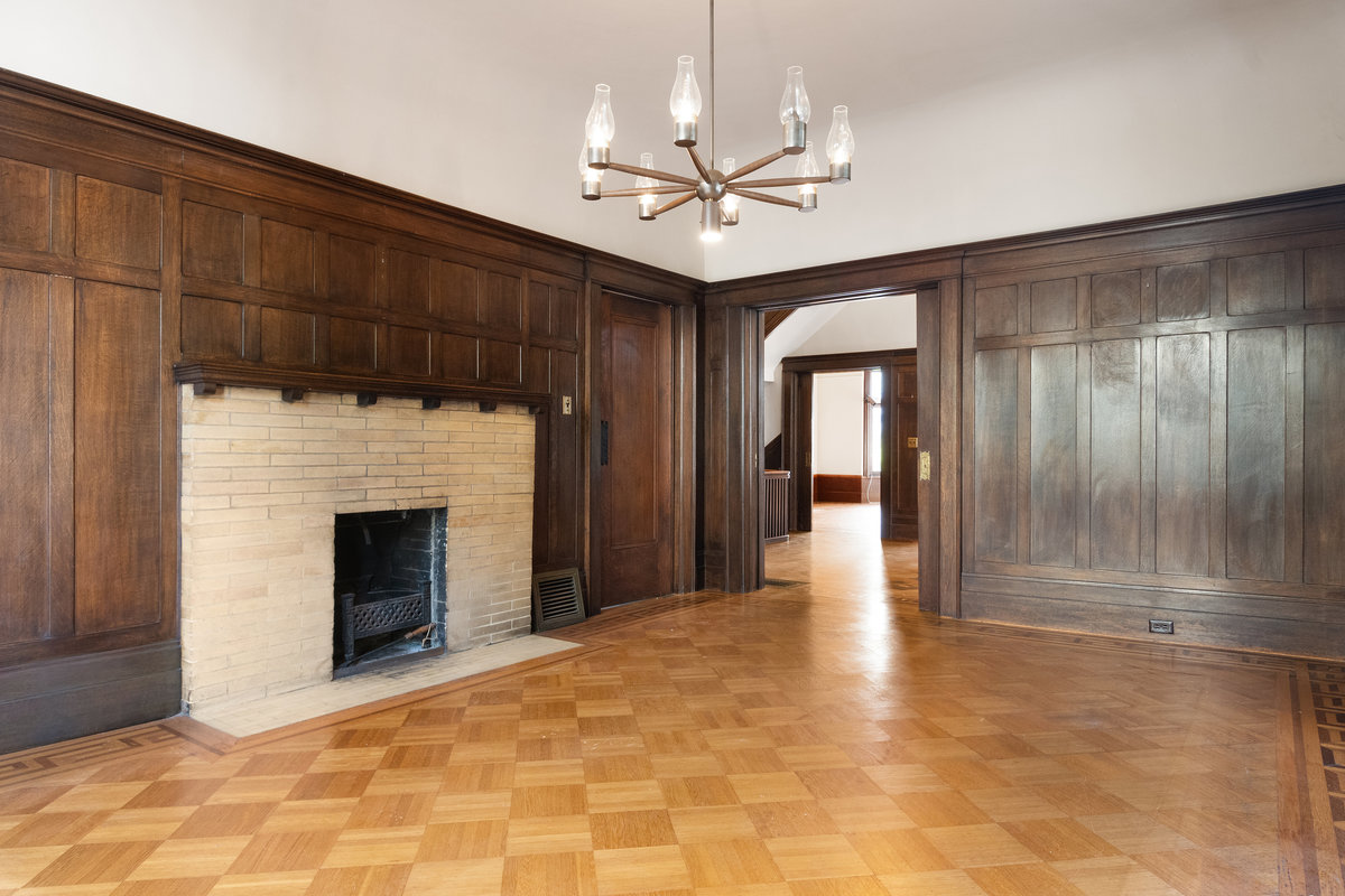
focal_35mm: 21
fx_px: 785
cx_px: 672
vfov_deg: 59.5
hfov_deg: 81.2
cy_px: 448
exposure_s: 1/4
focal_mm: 14
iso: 800
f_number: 8
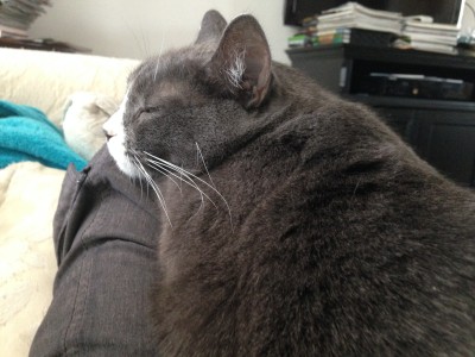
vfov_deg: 42.9
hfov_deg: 55.4
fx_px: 453
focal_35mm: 33
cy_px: 178
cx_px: 238
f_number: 2.4
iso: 400
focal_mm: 4.12
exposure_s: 1/17
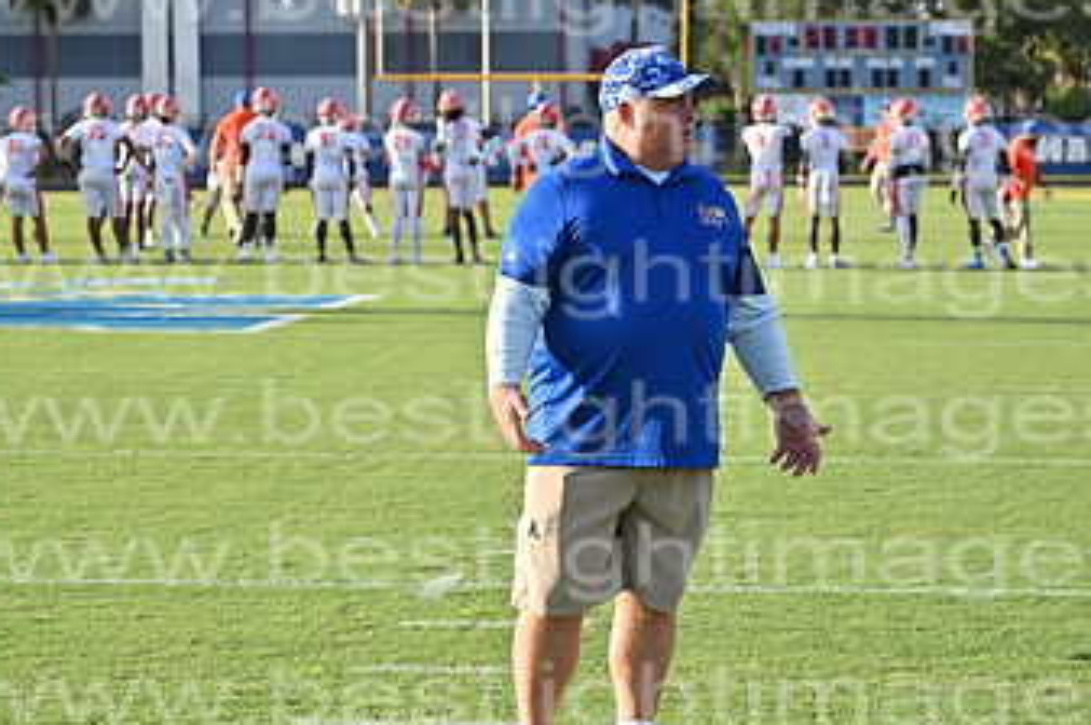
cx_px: 690
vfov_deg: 12.2
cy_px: 350
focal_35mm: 112
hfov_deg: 18.2
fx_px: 3391
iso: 1000
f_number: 4
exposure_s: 1/8000
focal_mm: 65
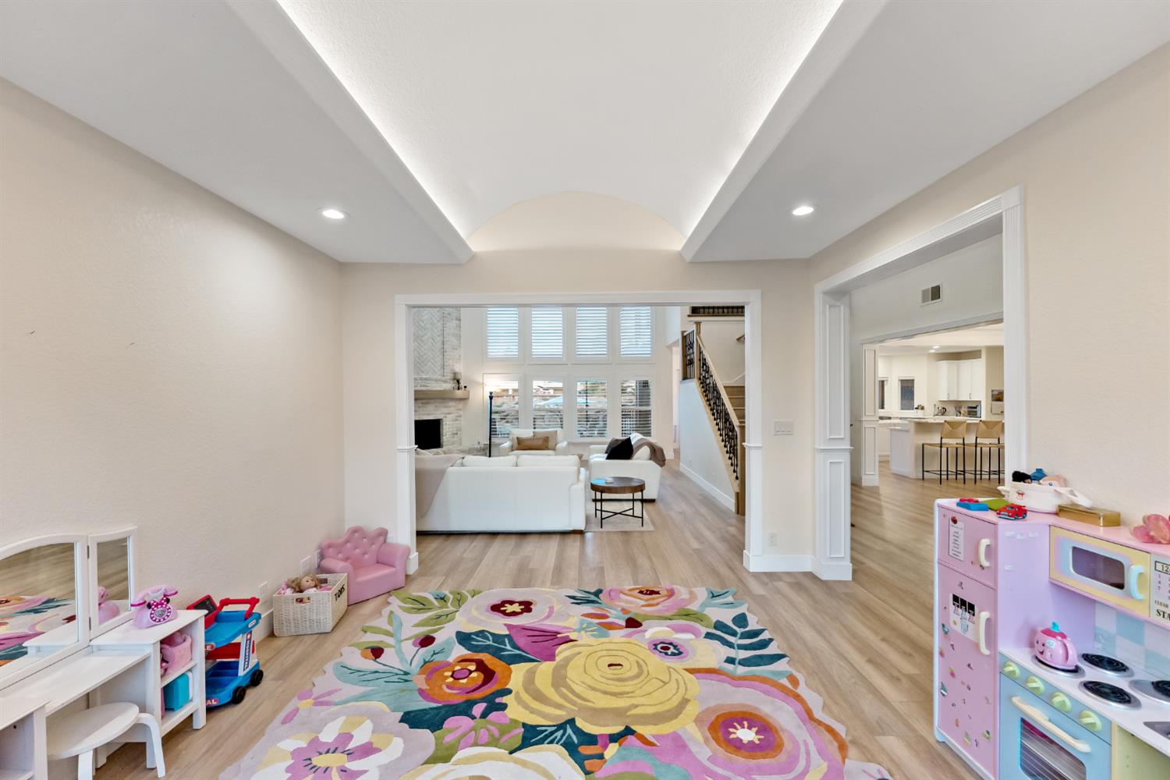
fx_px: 455
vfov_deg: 81.2
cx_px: 585
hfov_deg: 104.3
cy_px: 390
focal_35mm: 14
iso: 1000
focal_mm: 14
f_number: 4
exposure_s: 1/160
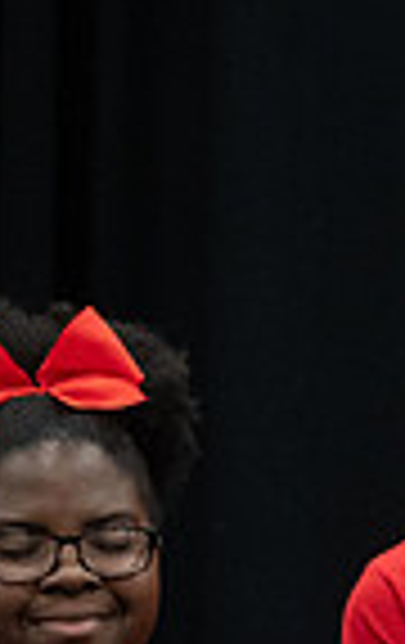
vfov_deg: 3.4
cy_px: 527
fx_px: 10719
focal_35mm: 610
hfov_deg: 2.1
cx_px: 1134
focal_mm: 148
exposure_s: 1/125
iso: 8000
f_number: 6.3
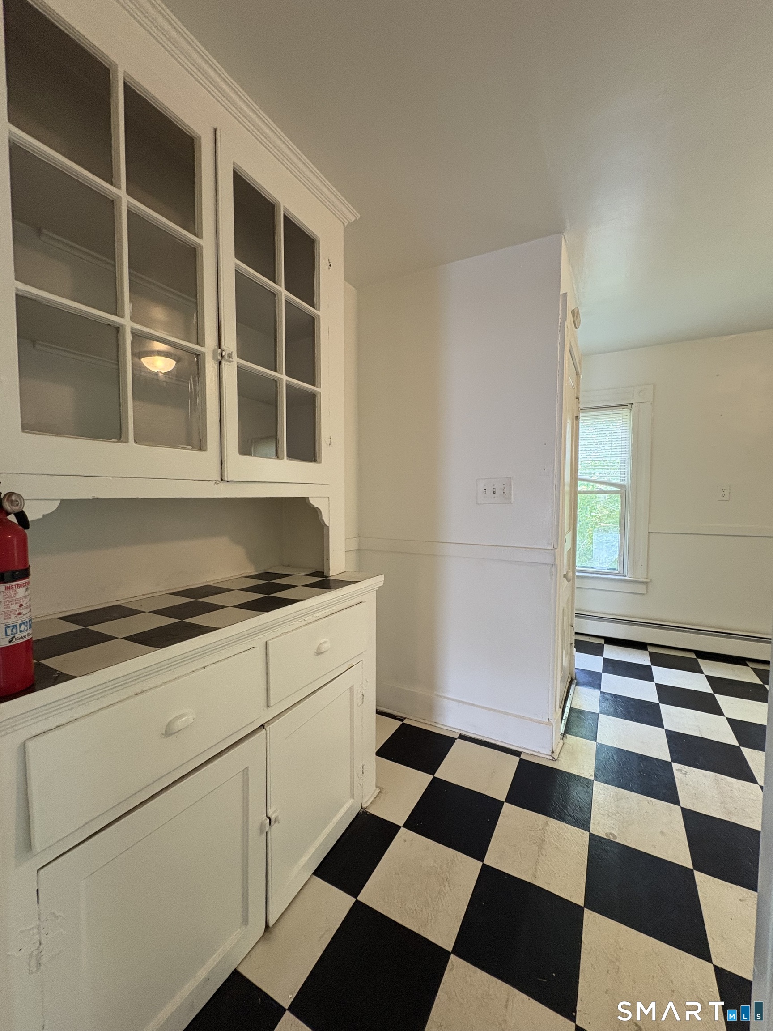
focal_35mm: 14
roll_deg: -0.6
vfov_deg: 102.1
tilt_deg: -2.5
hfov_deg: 85.7
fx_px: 417
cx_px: 386
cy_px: 516
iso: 400
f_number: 2.2
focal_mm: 2.22
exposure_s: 1/60
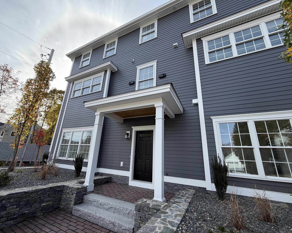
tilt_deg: +17.3
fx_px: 130
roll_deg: -3.6
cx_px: 140
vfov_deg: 84.0
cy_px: 115
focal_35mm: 15
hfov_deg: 96.7
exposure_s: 1/510
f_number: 2.2
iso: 40
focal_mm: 2.22
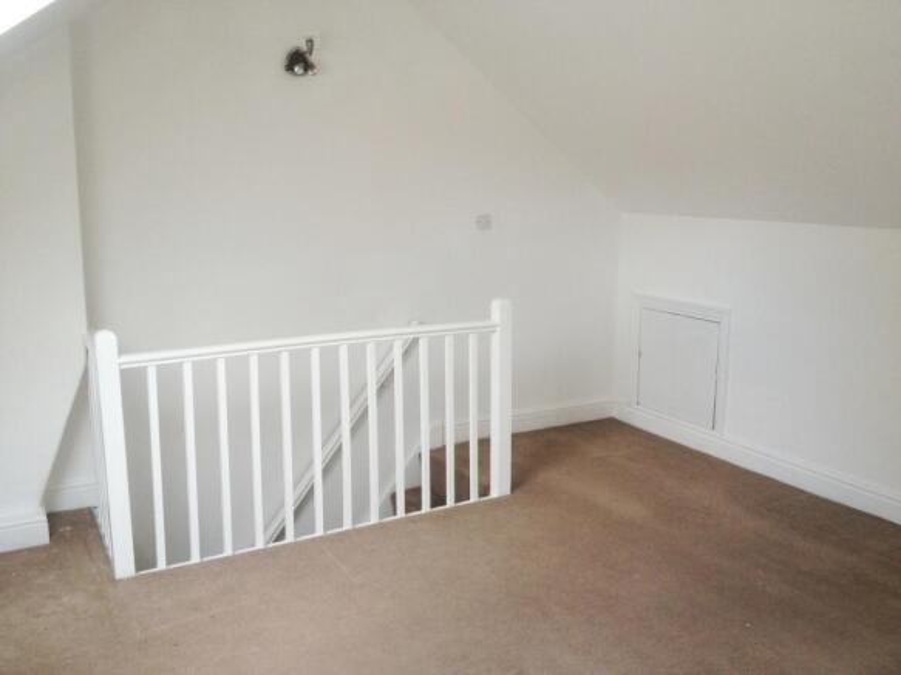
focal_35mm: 35
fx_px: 911
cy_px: 338
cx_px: 450
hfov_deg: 52.6
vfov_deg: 40.7
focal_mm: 4.28
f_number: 2.4
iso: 80
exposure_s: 1/120
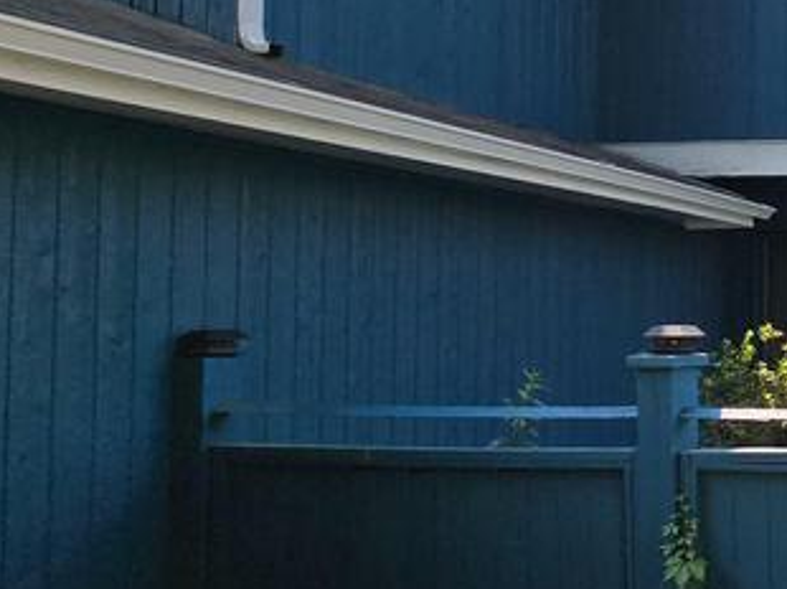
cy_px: 317
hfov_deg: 27.7
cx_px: 1208
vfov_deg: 33.5
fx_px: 977
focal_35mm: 43
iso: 50
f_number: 2.2
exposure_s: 1/2000
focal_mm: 2.2
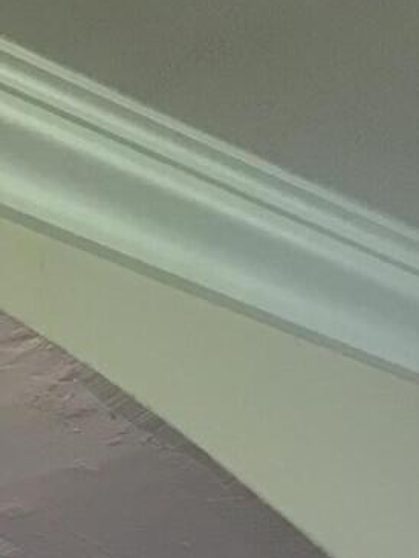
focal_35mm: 159
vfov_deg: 10.5
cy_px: 1400
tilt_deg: -0.2
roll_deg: -0.5
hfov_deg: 8.3
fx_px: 2565
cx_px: -713
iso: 50
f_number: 2.2
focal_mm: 4.15
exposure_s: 1/30
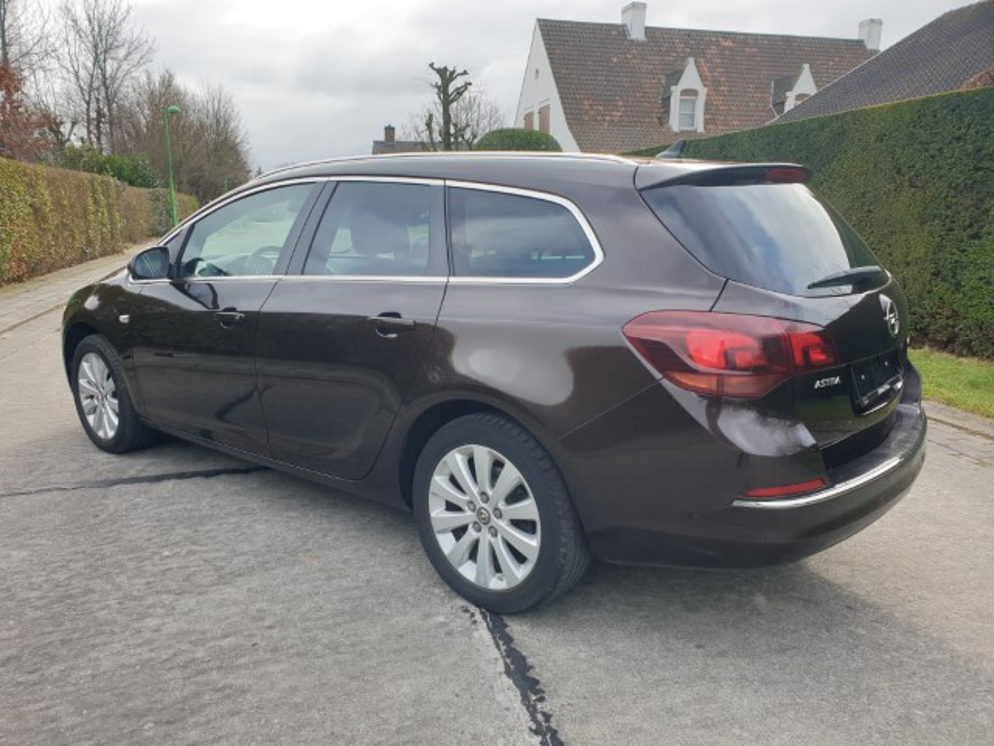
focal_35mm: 26
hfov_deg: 67.3
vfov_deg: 53.1
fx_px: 747
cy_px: 373
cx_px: 497
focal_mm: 4.3
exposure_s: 1/235
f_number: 2.4
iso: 50
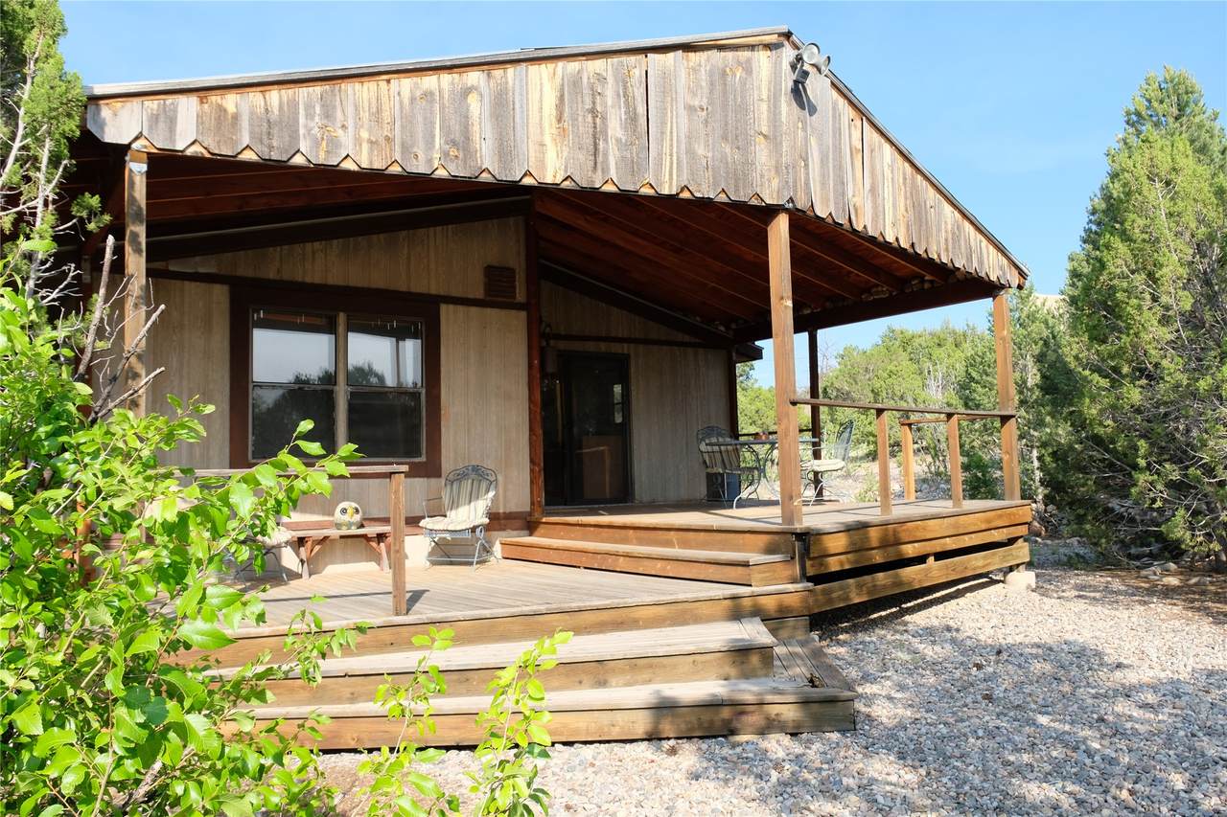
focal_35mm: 29
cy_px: 408
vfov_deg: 45.0
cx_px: 614
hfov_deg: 63.7
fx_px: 988
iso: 400
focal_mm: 19.2
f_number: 8
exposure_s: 1/280
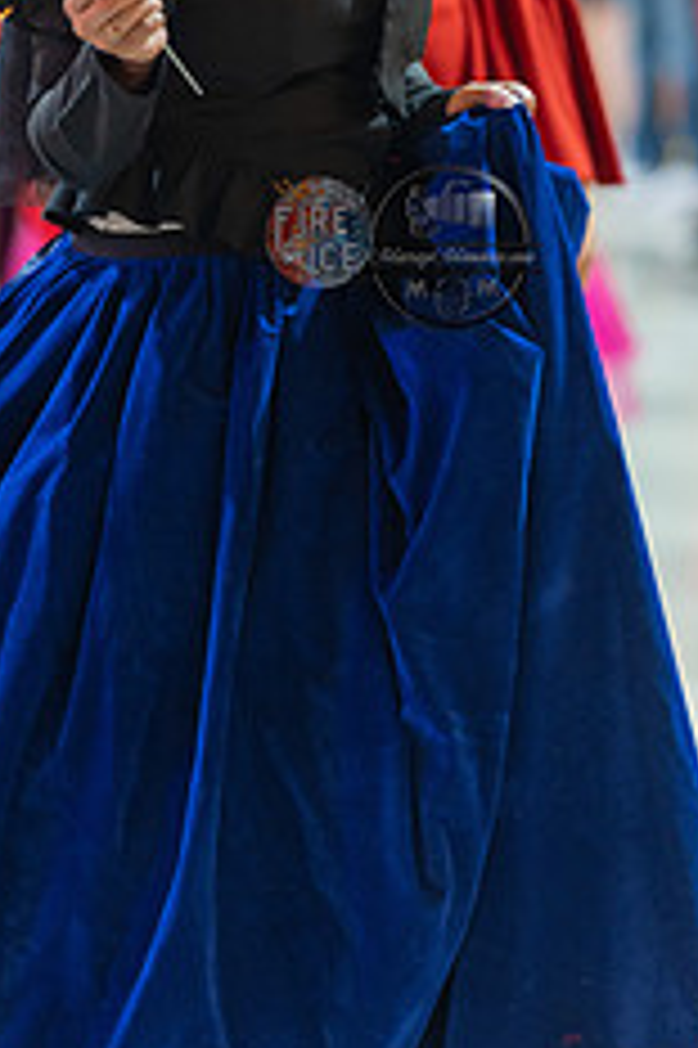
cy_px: 247
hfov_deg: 8.3
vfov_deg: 12.5
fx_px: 4776
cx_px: 68
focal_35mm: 164
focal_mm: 85
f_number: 1.4
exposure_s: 1/160
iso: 500
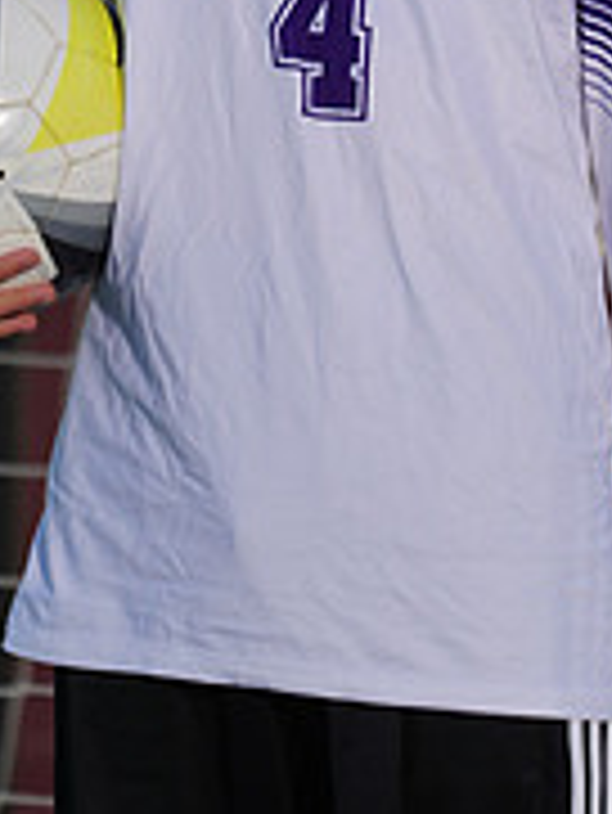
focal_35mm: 1231
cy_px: -310
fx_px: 28984
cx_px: 385
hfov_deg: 1.2
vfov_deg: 1.6
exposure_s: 1/200
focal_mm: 400
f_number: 8
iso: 100
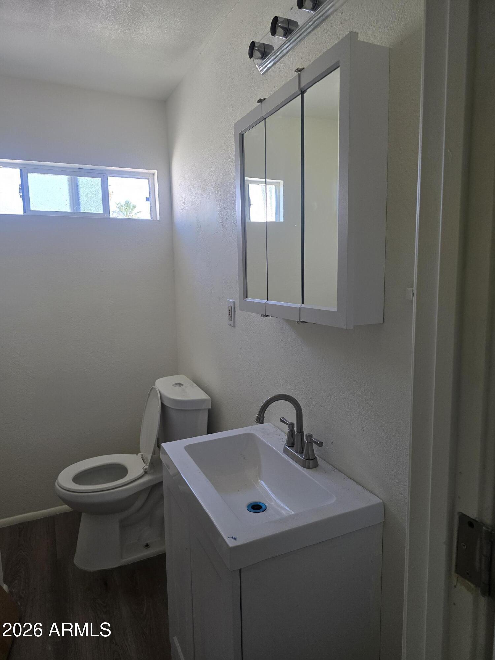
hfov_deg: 58.9
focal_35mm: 23
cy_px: 330
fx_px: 439
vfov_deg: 73.9
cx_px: 248
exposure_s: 1/180
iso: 125
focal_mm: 6.3
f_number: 1.7
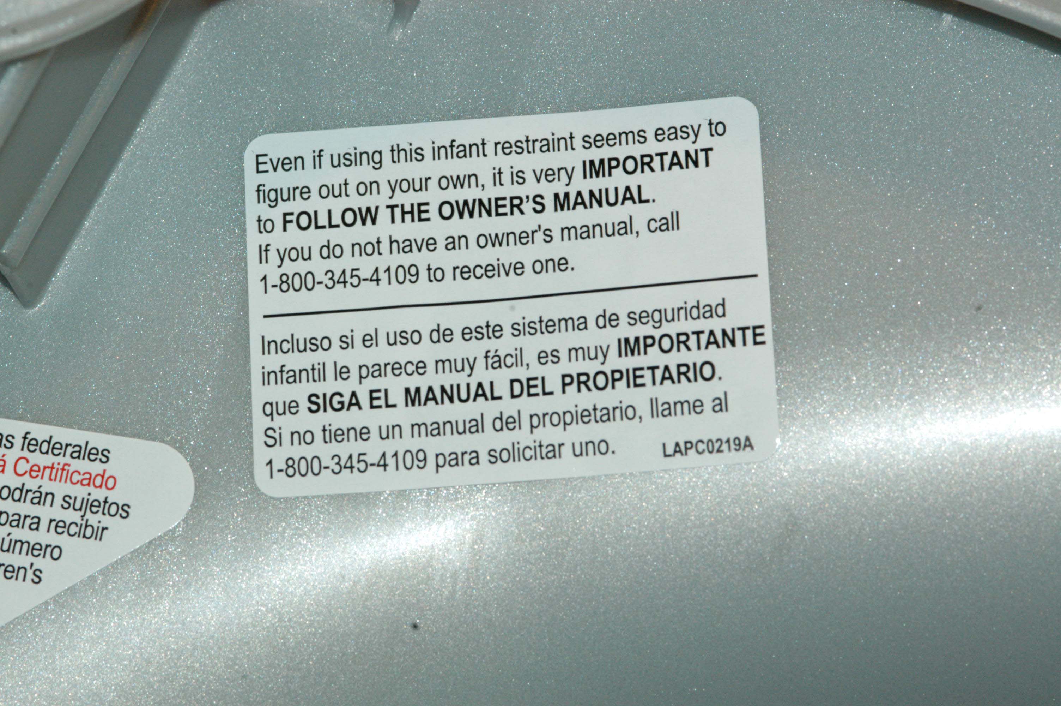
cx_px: 530
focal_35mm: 158
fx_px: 4638
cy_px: 353
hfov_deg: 13.1
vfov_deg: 8.7
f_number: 9
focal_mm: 105
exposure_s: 1/60
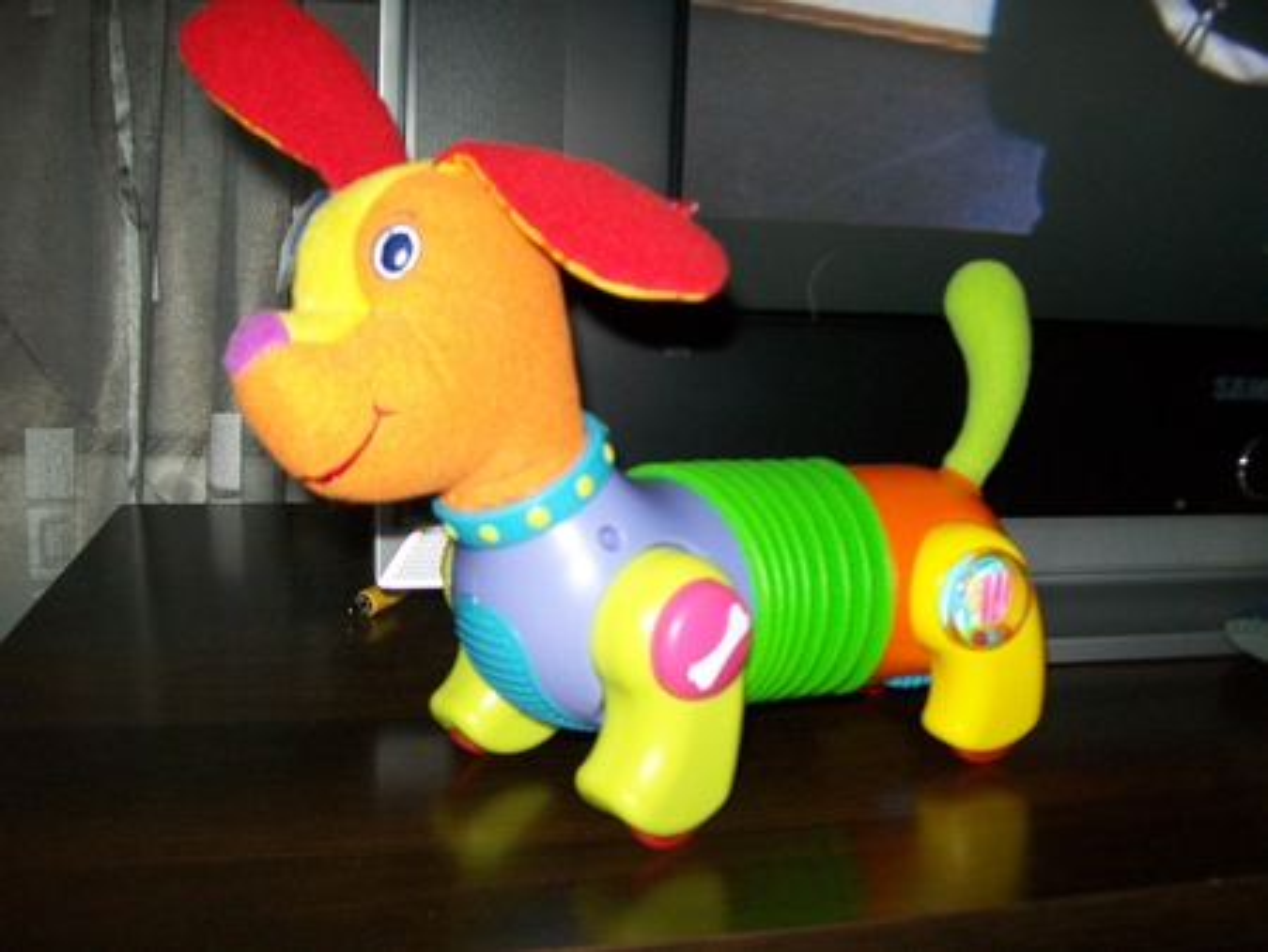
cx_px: 634
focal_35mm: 34
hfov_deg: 53.9
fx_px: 1246
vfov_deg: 41.8
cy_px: 476
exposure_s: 1/60
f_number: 2.7
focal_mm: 6.1
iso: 160
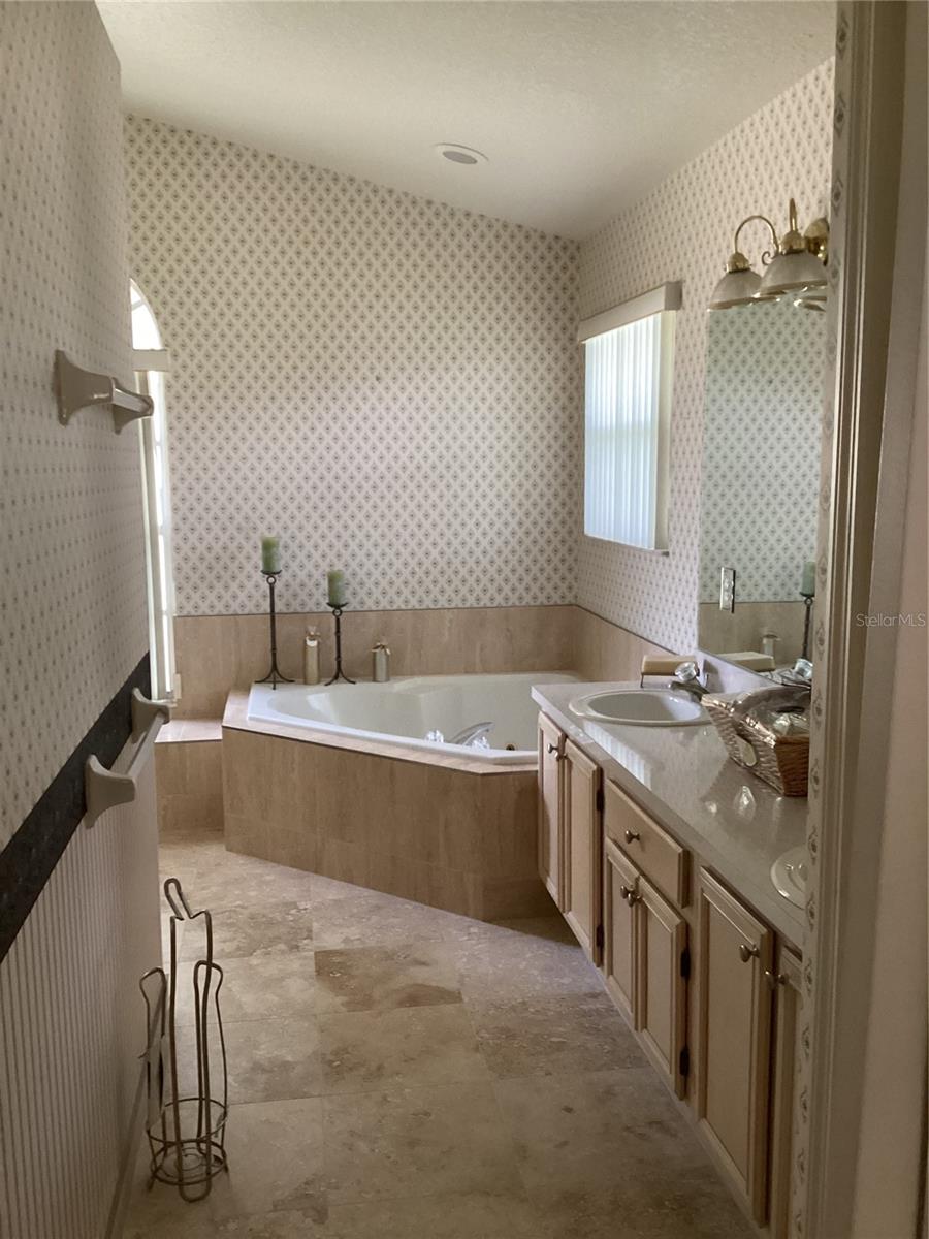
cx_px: 464
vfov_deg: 58.4
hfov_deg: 45.4
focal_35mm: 31
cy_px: 620
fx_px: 1109
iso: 400
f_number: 2.4
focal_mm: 3.3
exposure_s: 1/60
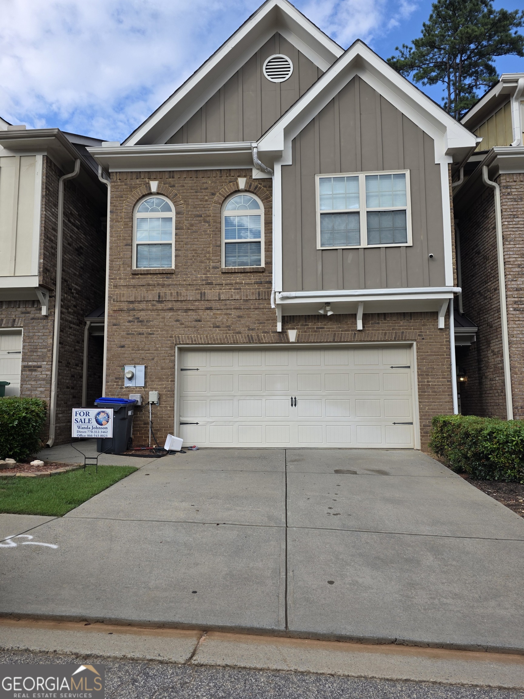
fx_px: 464
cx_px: 262
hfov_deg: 58.9
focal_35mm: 23
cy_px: 350
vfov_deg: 73.9
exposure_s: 1/2859
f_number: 1.7
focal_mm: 6.3
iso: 80
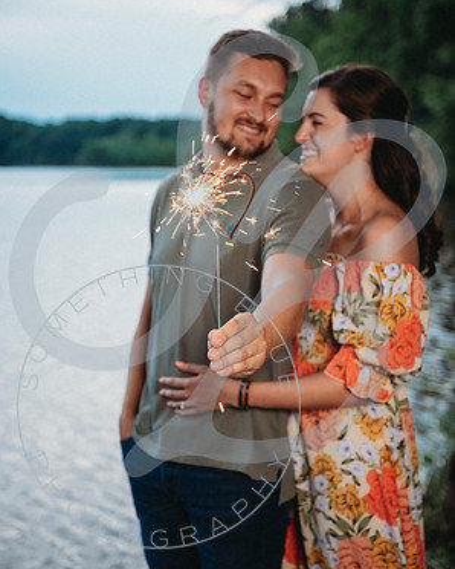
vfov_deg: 31.9
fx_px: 992
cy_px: 291
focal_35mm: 59
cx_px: 228
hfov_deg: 25.8
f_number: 2.8
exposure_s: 1/160
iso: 400
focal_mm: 52
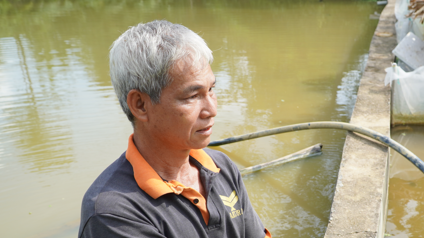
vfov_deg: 25.9
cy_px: 200
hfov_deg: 44.9
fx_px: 506
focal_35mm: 45
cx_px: 278
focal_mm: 20
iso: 100
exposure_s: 1/250
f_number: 4.5
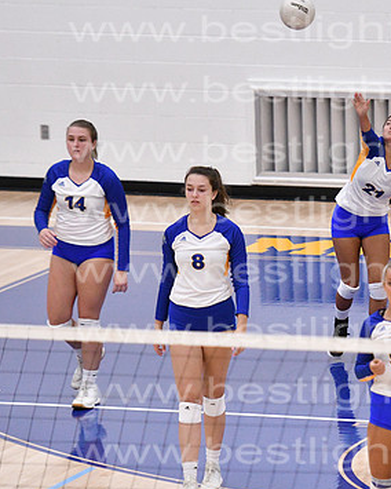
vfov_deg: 5.6
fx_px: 4990
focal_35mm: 345
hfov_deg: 4.5
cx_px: 387
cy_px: 243
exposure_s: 1/1000
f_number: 3.2
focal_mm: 150
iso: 6400
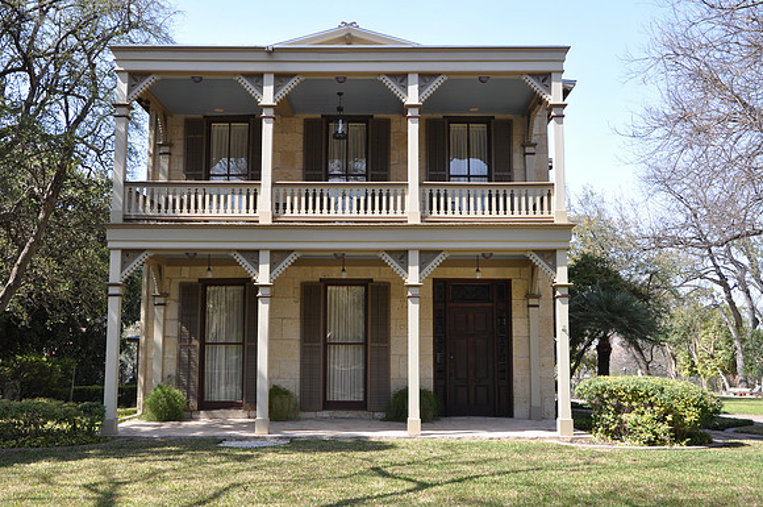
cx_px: 382
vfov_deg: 35.4
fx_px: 794
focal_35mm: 38
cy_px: 254
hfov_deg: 51.3
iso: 200
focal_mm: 25
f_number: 8
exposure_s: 1/60
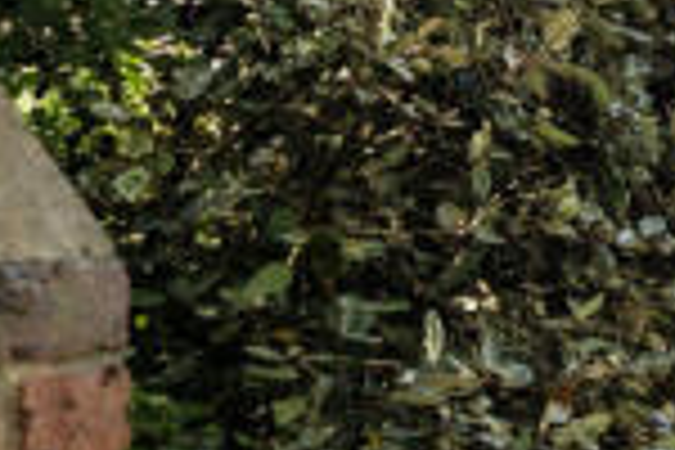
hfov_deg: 22.4
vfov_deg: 17.9
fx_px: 1425
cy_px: 236
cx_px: 986
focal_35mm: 76
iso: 400
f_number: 4
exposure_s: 1/2500
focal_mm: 16
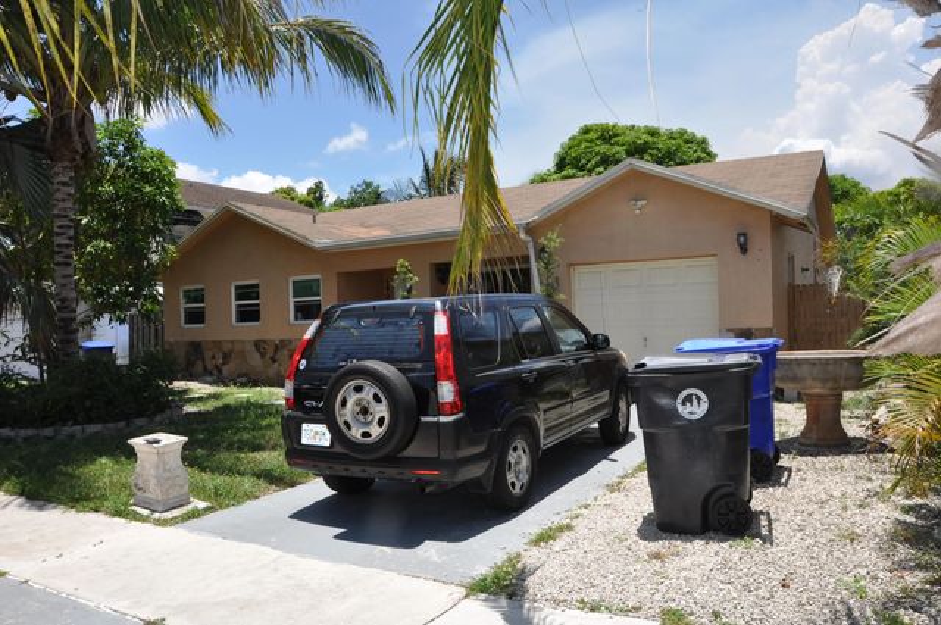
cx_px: 470
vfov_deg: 47.8
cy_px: 312
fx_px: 705
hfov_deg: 67.4
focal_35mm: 27
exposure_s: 1/200
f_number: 11
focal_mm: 18
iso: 200
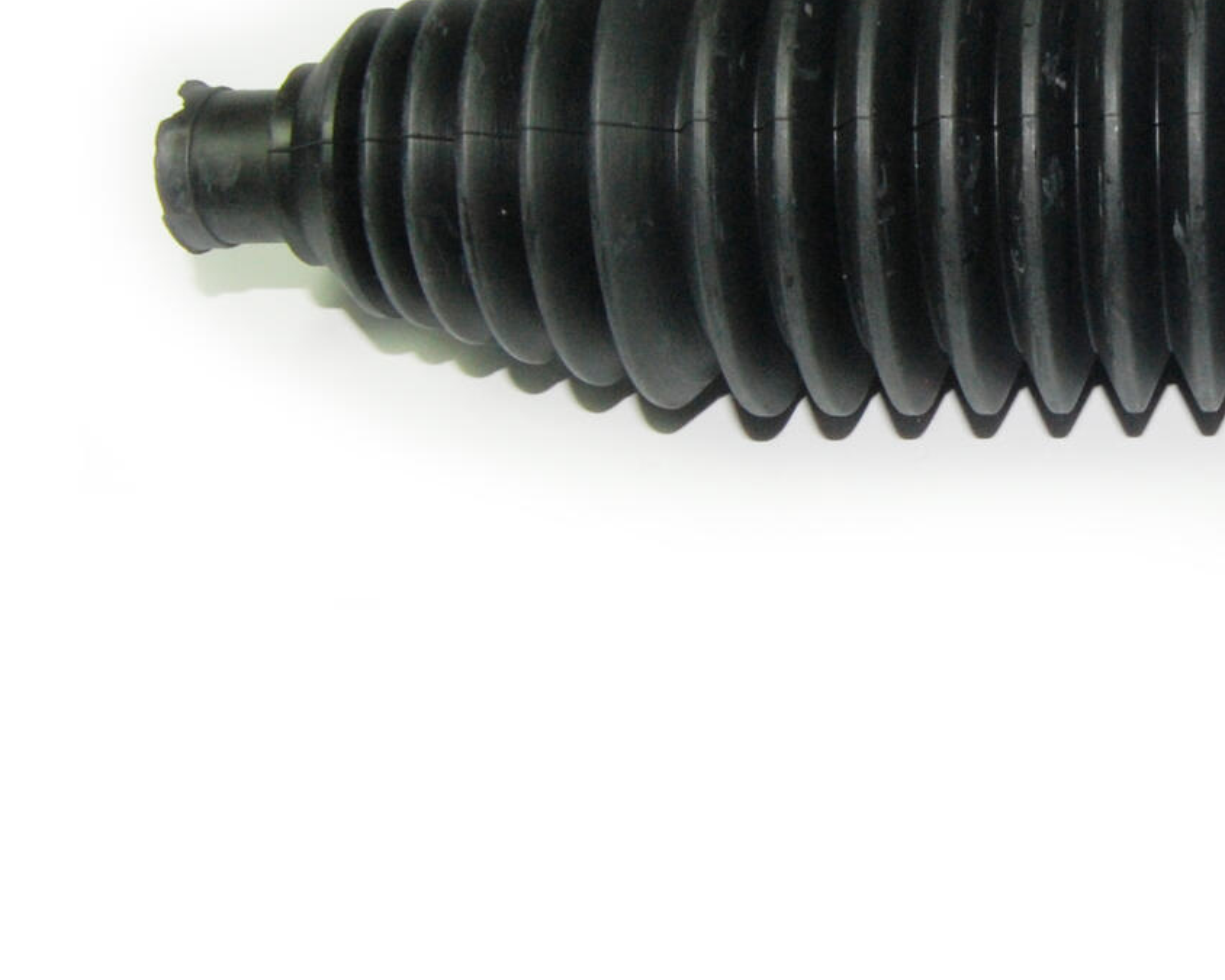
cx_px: 1263
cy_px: 263
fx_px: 2175
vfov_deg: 25.1
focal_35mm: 60
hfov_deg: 29.1
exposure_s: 1/30
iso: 800
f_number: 22
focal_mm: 18
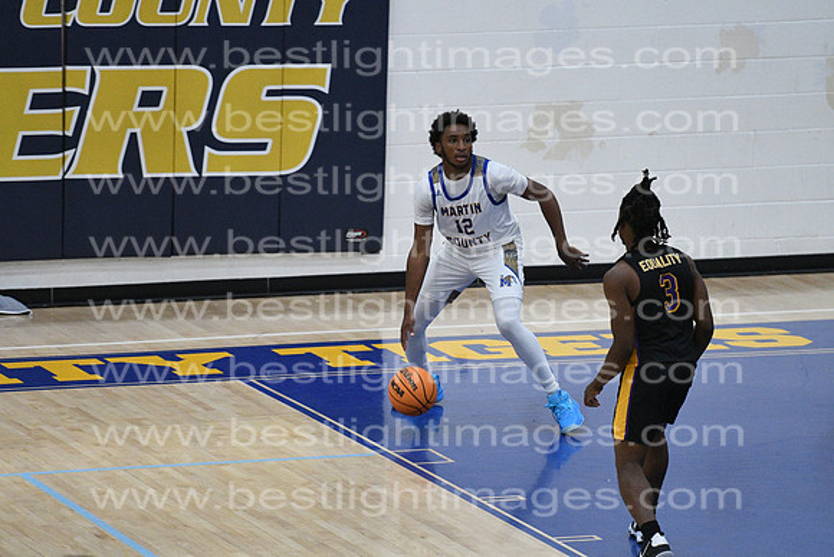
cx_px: 417
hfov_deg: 7.2
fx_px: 6604
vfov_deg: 4.8
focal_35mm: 285
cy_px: 278
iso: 5600
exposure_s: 1/800
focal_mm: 190
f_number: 3.5
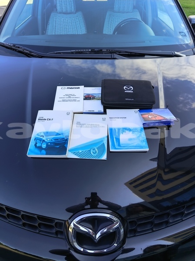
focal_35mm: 24
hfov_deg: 56.7
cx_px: 98
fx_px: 181
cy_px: 130
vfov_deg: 71.6
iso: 108
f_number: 1.75
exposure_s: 1/100
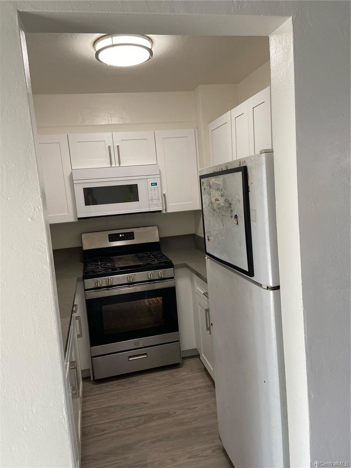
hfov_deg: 53.1
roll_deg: +5.2
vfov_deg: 67.3
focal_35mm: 26
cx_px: 176
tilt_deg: -6.1
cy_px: 234
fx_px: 352
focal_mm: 4.25
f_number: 1.8
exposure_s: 1/120
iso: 100
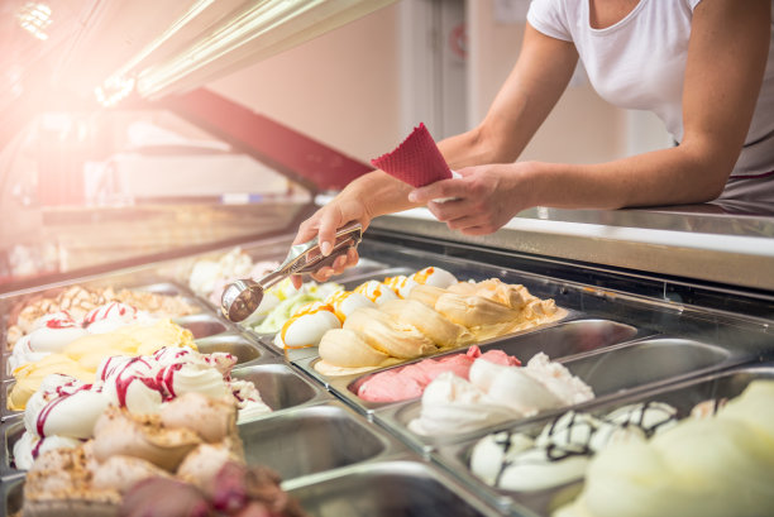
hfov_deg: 38.2
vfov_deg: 26.0
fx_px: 1119
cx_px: 387
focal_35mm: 52
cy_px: 258
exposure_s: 1/160
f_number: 2.8
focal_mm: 52
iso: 160
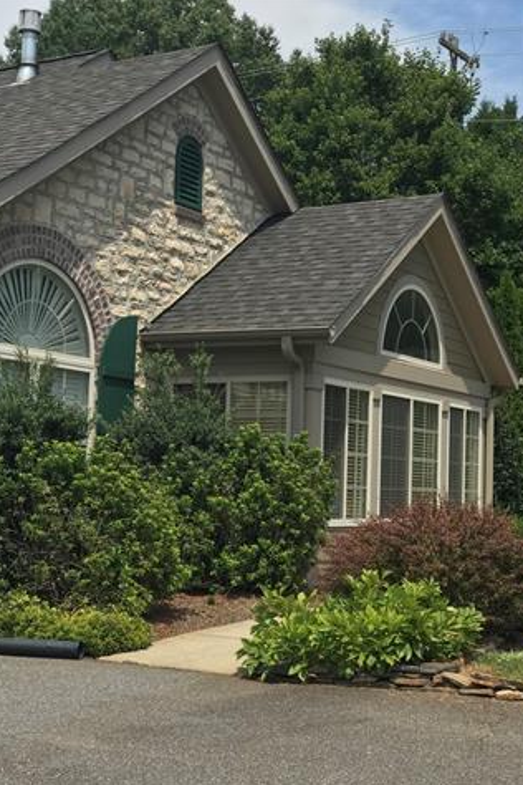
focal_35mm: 60
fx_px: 1307
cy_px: 394
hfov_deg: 22.6
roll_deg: -3.0
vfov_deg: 33.4
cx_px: 235
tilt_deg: +5.1
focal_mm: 6.6
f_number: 2.8
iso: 20
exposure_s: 1/622
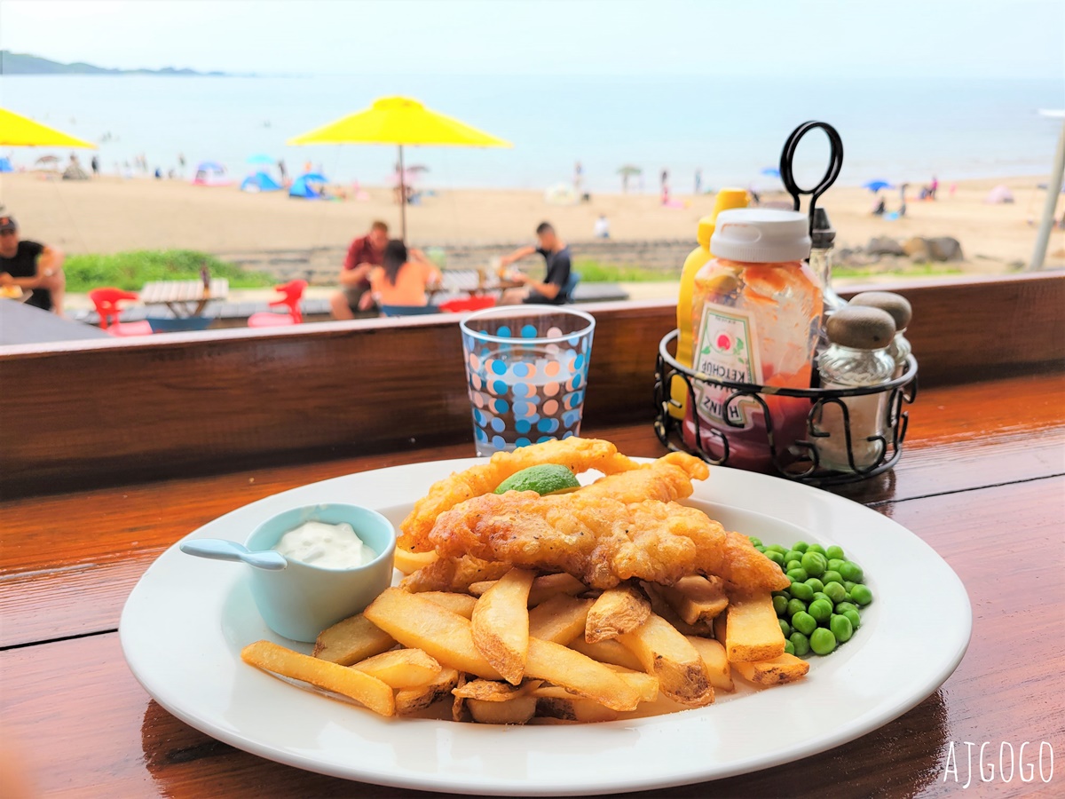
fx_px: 800
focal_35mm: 26
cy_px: 400
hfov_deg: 67.3
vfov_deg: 53.1
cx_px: 532
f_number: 1.8
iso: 40
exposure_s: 1/1145
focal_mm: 5.4
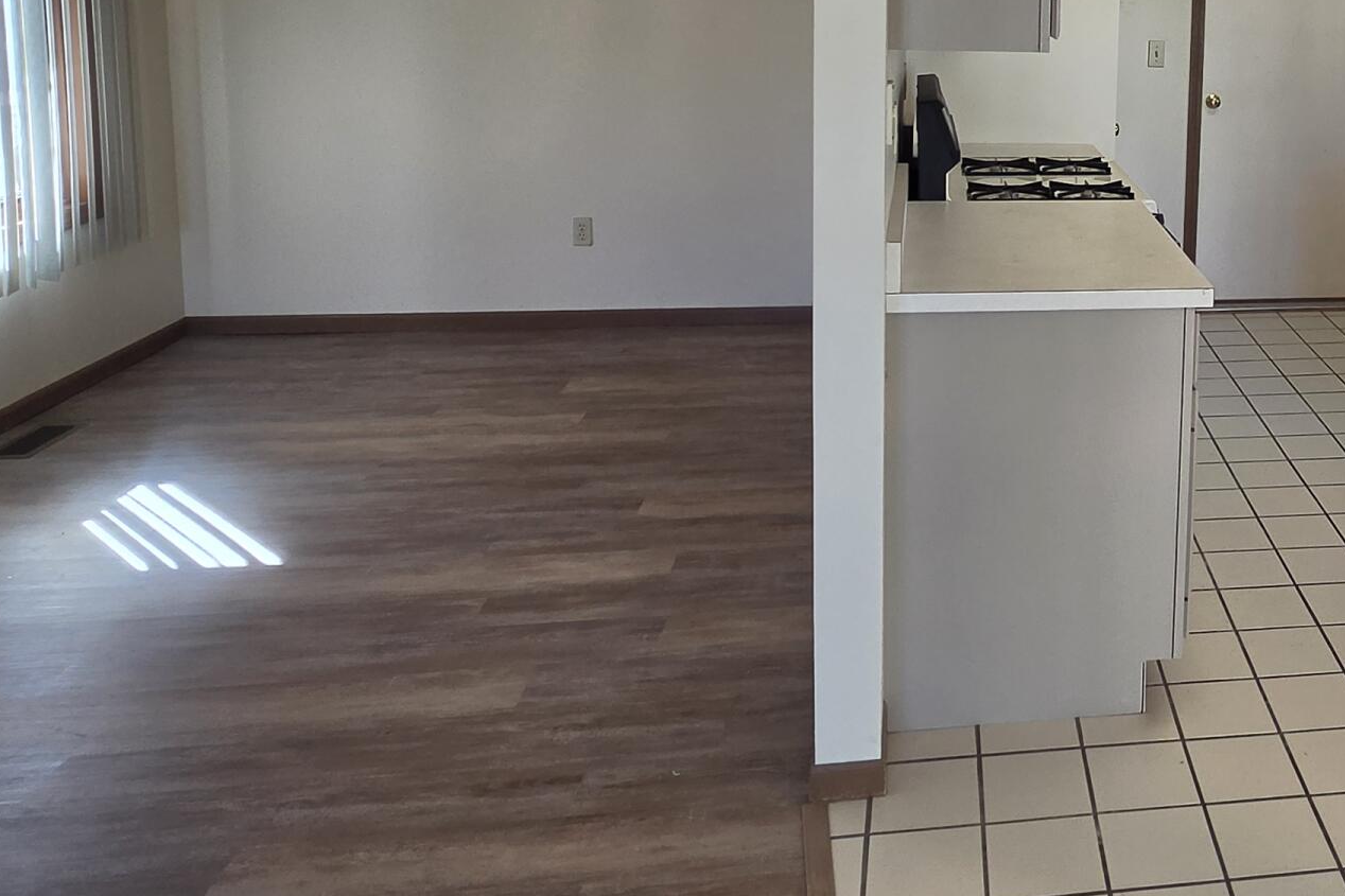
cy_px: 129
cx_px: 1142
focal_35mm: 32
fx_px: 1195
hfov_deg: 53.3
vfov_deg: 38.9
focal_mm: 2.2
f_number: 2.2
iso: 125
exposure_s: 1/120
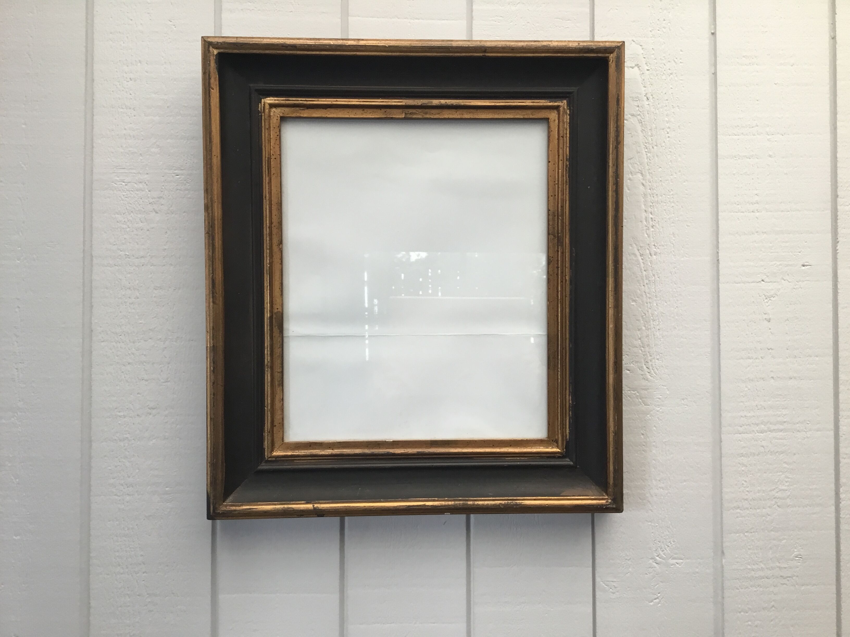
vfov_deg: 45.4
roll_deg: +0.0
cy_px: 318
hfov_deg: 58.4
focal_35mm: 31
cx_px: 425
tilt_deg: +1.8
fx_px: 761
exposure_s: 1/33
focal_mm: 3.3
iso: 32
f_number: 2.4
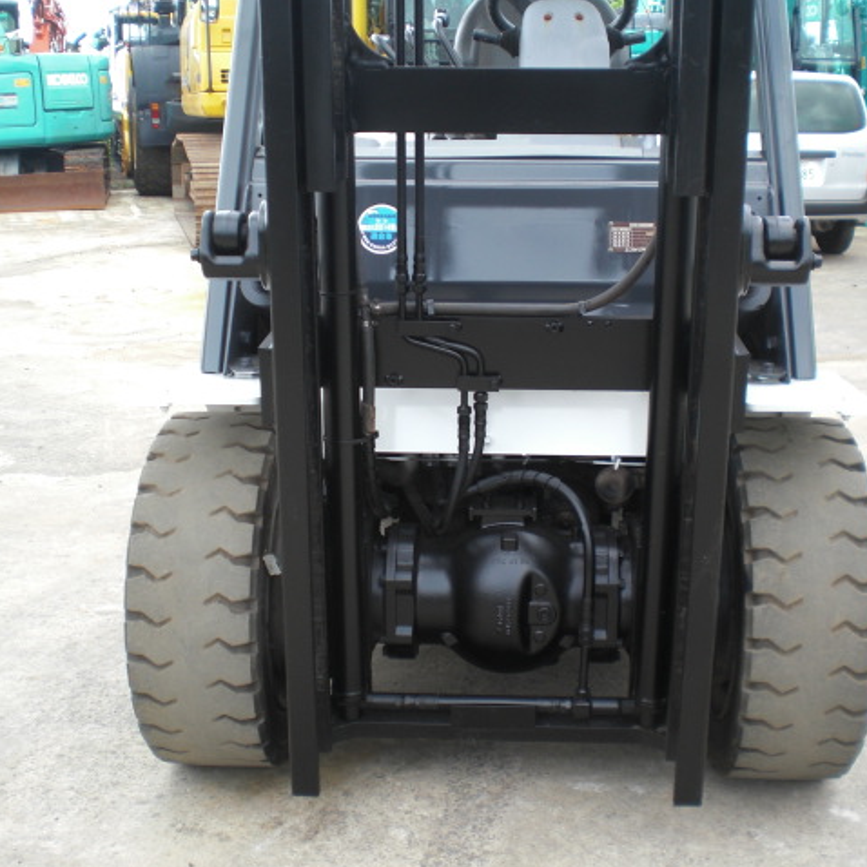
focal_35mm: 45
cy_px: 434
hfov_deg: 37.5
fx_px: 1275
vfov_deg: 37.6
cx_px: 477
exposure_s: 1/160
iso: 64
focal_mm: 6.3
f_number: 3.1
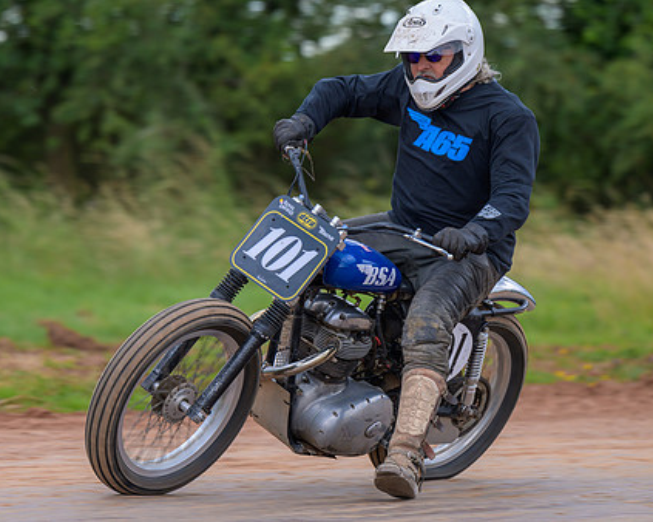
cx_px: 271
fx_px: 5988
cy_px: 233
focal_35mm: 310
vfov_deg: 5.0
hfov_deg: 6.2
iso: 125
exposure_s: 1/320
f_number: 4
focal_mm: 190
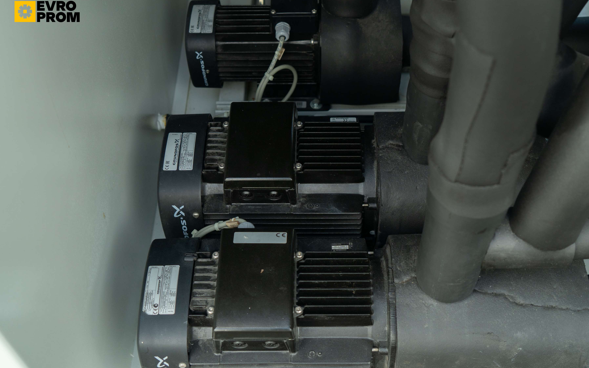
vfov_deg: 29.2
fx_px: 706
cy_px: 203
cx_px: 329
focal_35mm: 44
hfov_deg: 45.2
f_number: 4
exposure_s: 1/60
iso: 250
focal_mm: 38
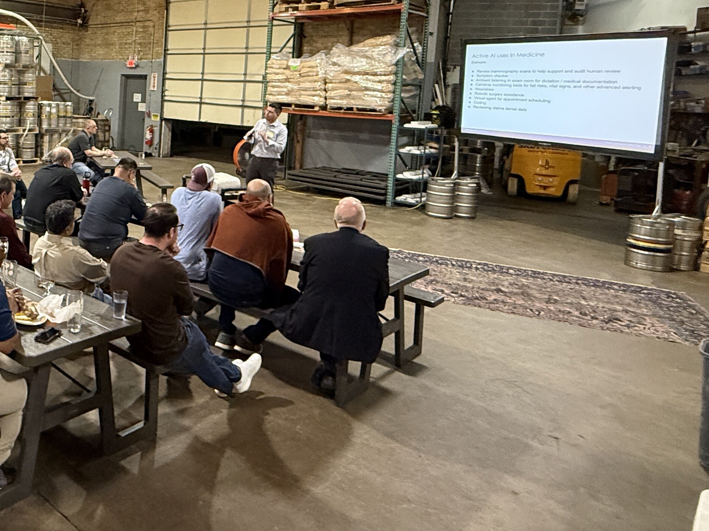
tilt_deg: -4.8
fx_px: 614
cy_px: 128
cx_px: 62
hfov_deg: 52.2
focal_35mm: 30
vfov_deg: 45.1
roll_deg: -2.5
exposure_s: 1/60
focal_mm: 2.22
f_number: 2.2
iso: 500
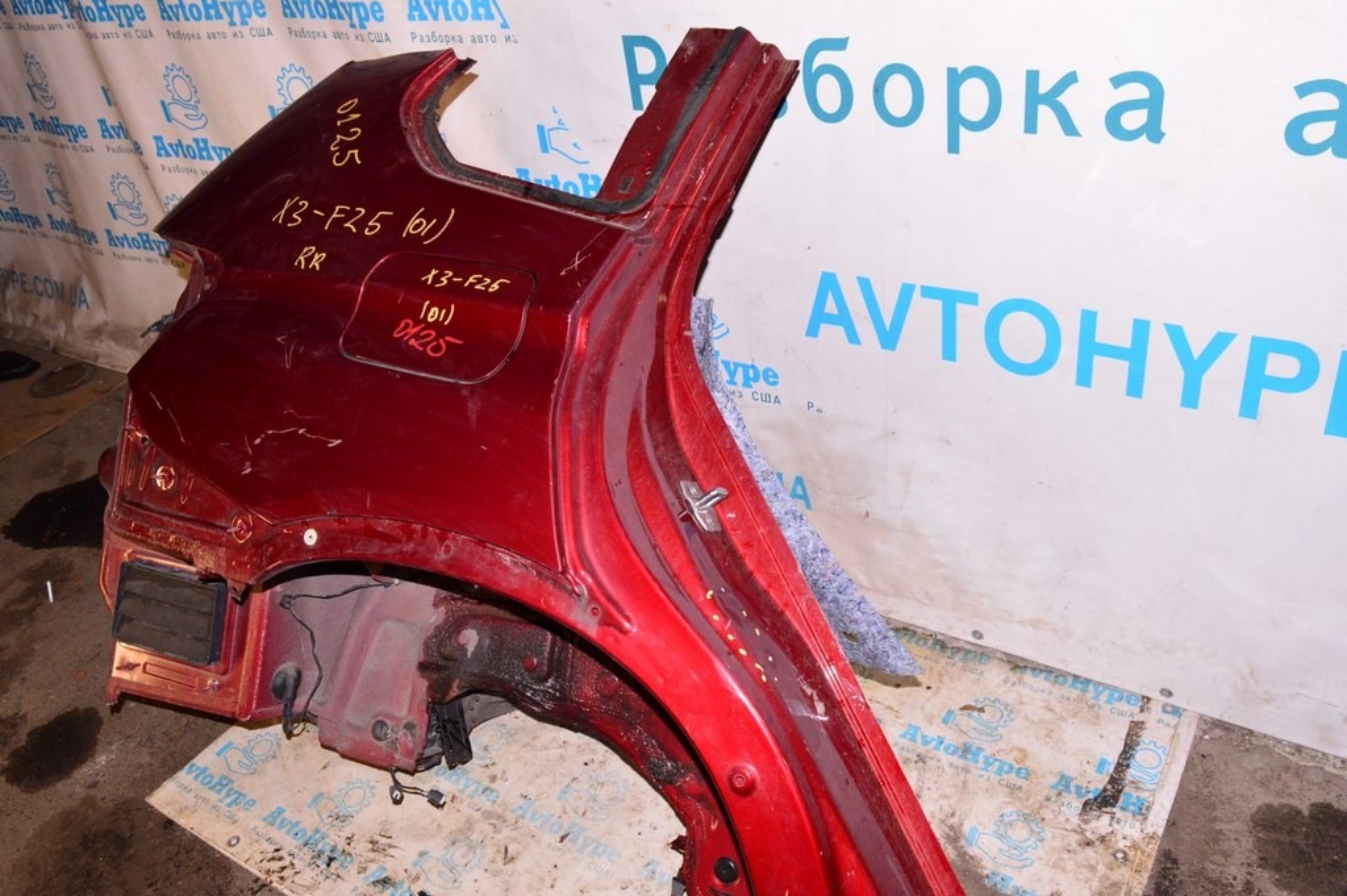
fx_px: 1122
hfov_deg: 62.0
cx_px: 674
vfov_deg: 43.5
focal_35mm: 30
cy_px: 448
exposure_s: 1/200
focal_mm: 20
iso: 1600
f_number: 8
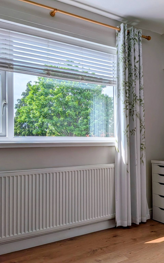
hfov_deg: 36.7
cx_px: 115
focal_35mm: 34
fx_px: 243
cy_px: 131
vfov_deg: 56.7
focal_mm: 4.53
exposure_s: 1/3049
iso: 32
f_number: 1.7
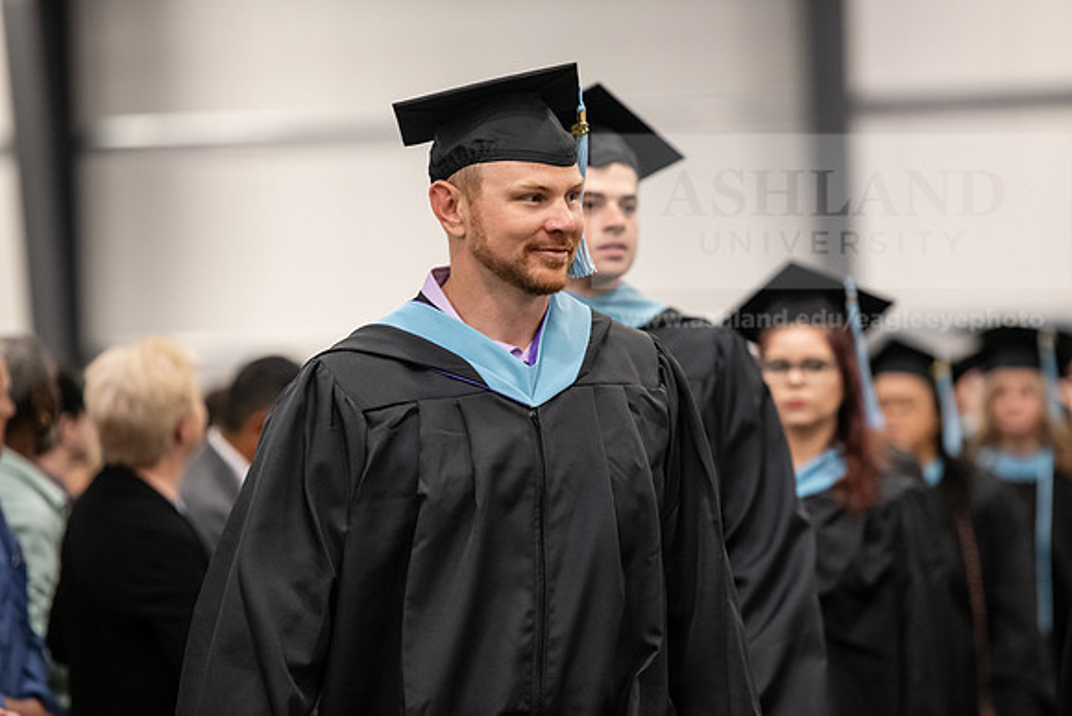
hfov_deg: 11.4
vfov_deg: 7.6
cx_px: 536
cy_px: 358
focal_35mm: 180
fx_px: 5361
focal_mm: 180
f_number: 3.2
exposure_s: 1/200
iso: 2500
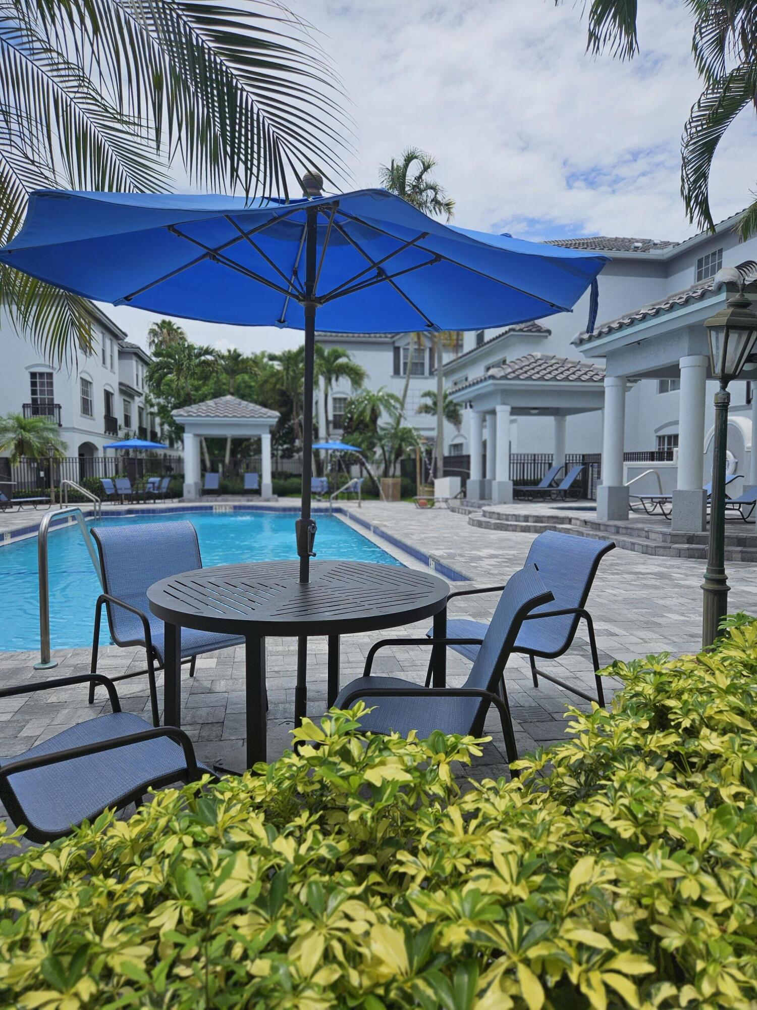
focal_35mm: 23
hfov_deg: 58.9
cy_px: 505
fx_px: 671
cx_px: 378
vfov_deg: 73.9
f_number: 1.8
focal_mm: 5.4
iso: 25
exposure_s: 1/3143
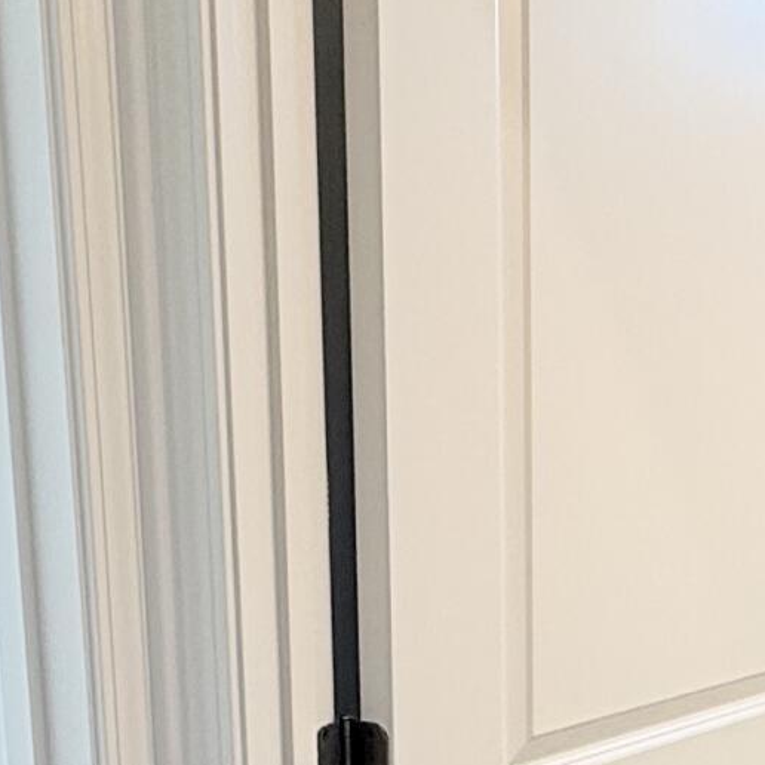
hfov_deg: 23.9
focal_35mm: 72
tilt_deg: -12.3
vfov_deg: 22.9
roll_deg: +0.5
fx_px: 1800
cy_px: 783
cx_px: 477
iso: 160
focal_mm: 2.22
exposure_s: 1/120
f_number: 2.2
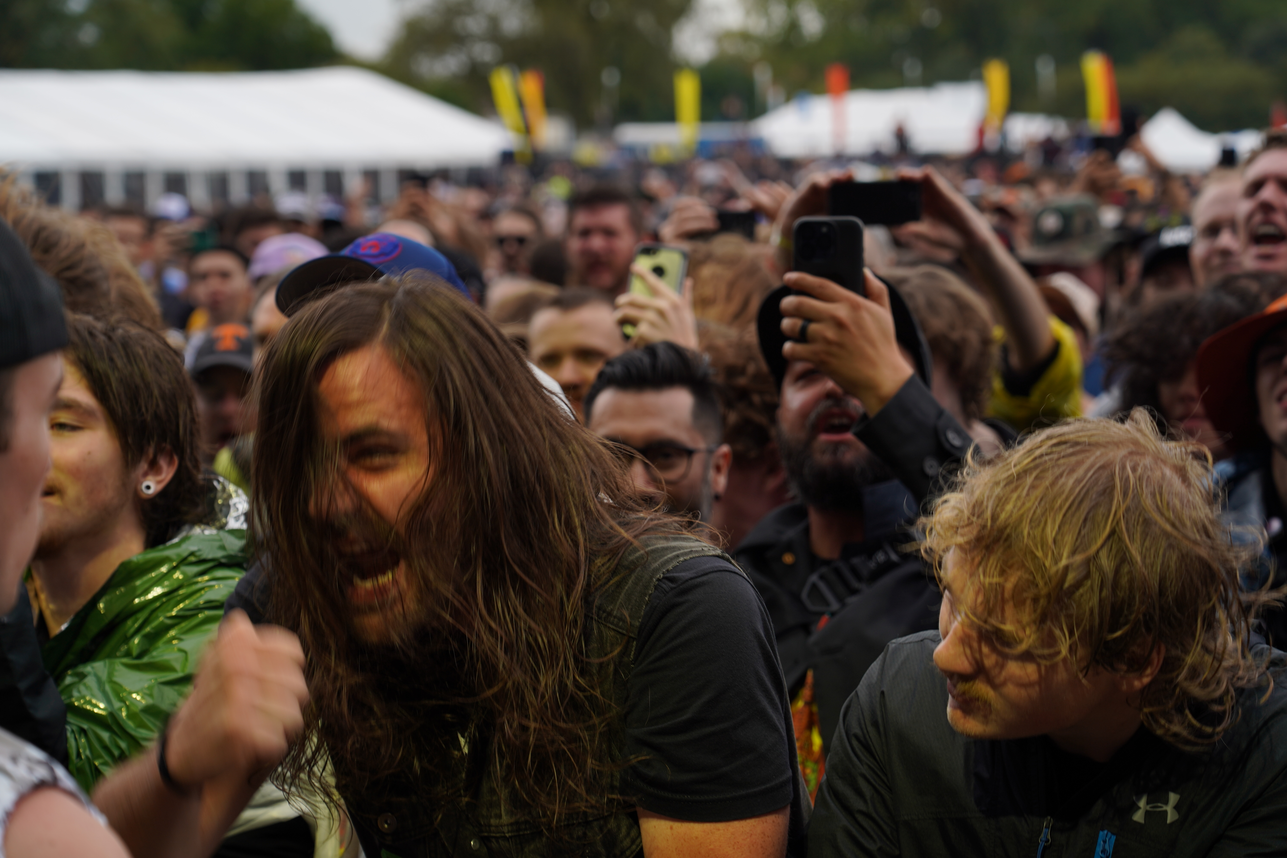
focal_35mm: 105
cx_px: 644
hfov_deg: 19.5
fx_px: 3753
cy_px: 429
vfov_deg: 13.0
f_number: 5.6
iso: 100
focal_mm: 105
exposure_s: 1/250
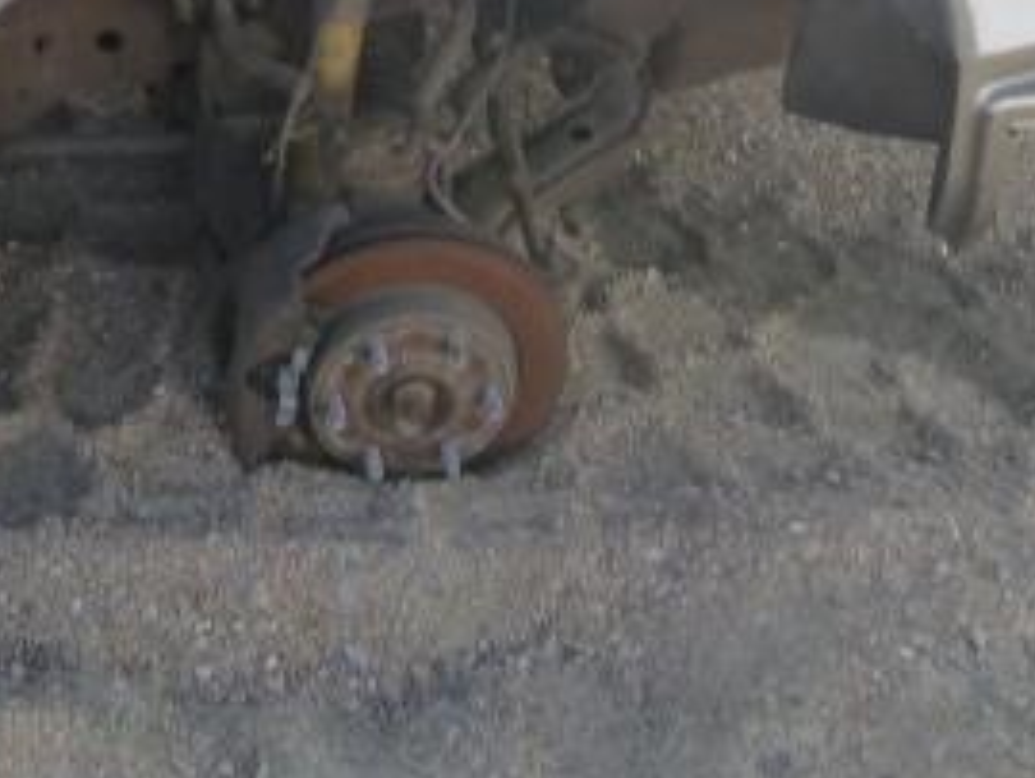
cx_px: 441
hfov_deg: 26.3
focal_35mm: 74
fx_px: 2215
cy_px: -80
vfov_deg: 19.1
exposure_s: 1/200
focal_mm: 4.5
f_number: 3.9
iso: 160
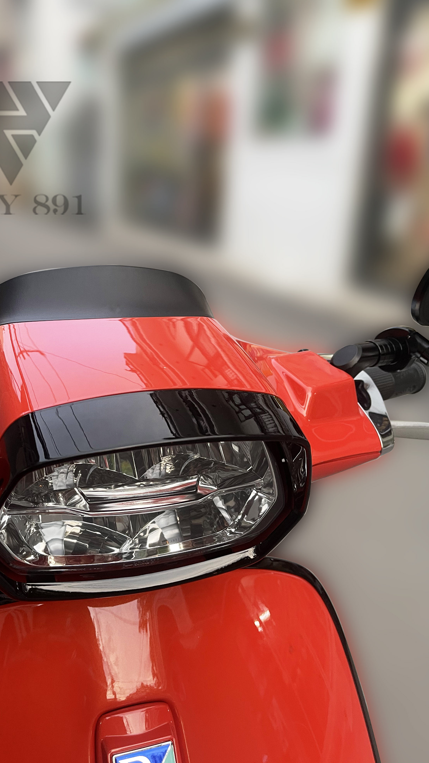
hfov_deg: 39.8
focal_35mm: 29
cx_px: 150
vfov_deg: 66.1
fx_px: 586
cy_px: 385
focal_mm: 5.1
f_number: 1.6
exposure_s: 1/60
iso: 160
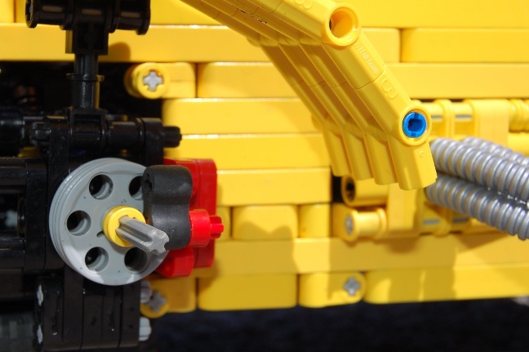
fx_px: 1042
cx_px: 174
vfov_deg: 19.2
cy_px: 170
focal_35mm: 71
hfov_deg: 28.3
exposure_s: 1/500
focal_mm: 34
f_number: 8
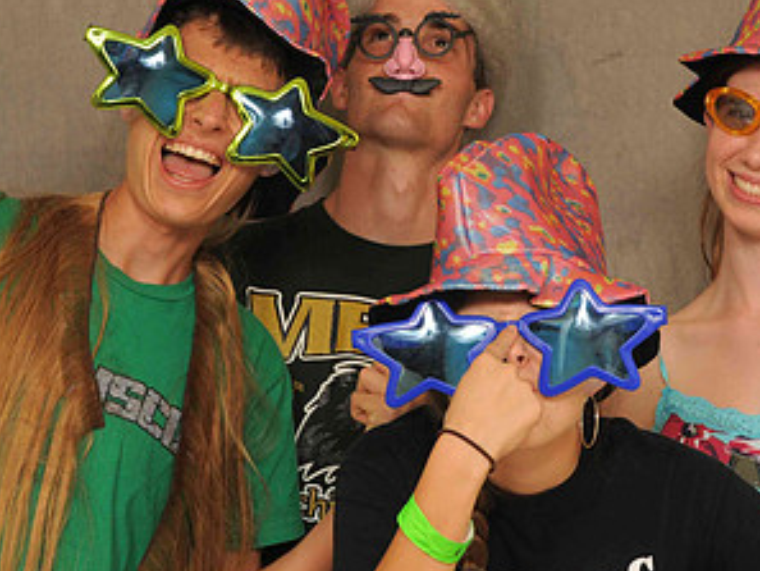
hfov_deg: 14.6
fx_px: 2965
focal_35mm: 135
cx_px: 455
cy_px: 296
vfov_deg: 11.0
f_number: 6.3
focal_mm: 48
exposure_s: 1/125
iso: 200
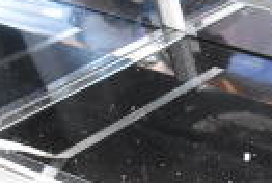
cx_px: 554
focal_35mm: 188
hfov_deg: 10.0
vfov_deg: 7.3
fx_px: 1426
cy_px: 161
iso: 5600
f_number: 4
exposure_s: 1/40
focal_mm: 27
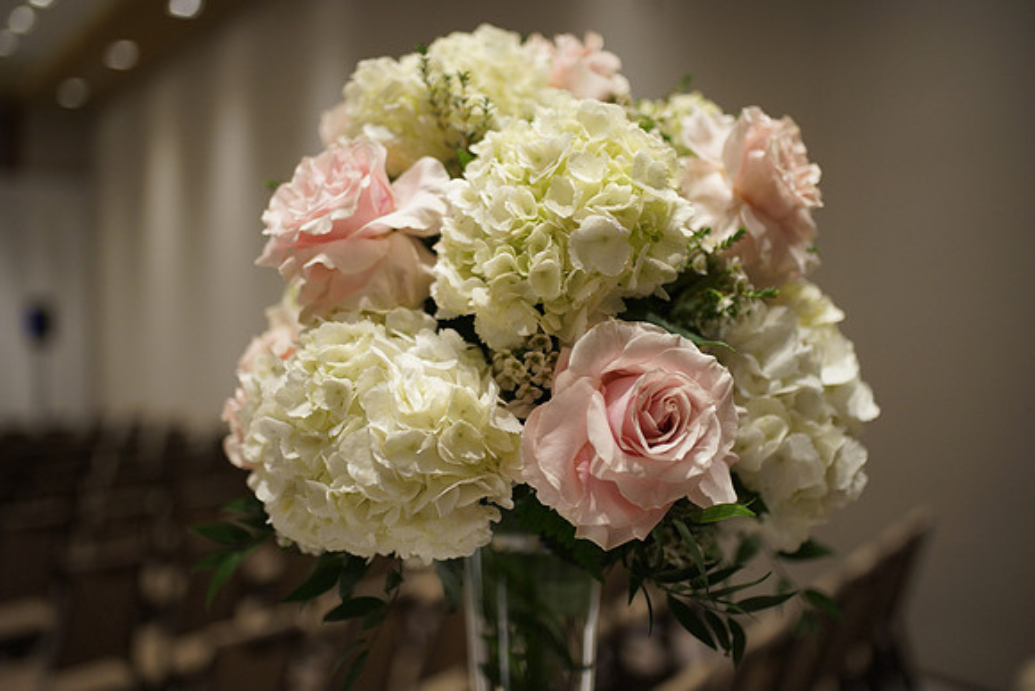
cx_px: 518
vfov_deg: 37.9
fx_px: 1006
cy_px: 346
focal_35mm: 35
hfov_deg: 54.4
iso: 640
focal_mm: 35
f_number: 1.4
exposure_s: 1/125
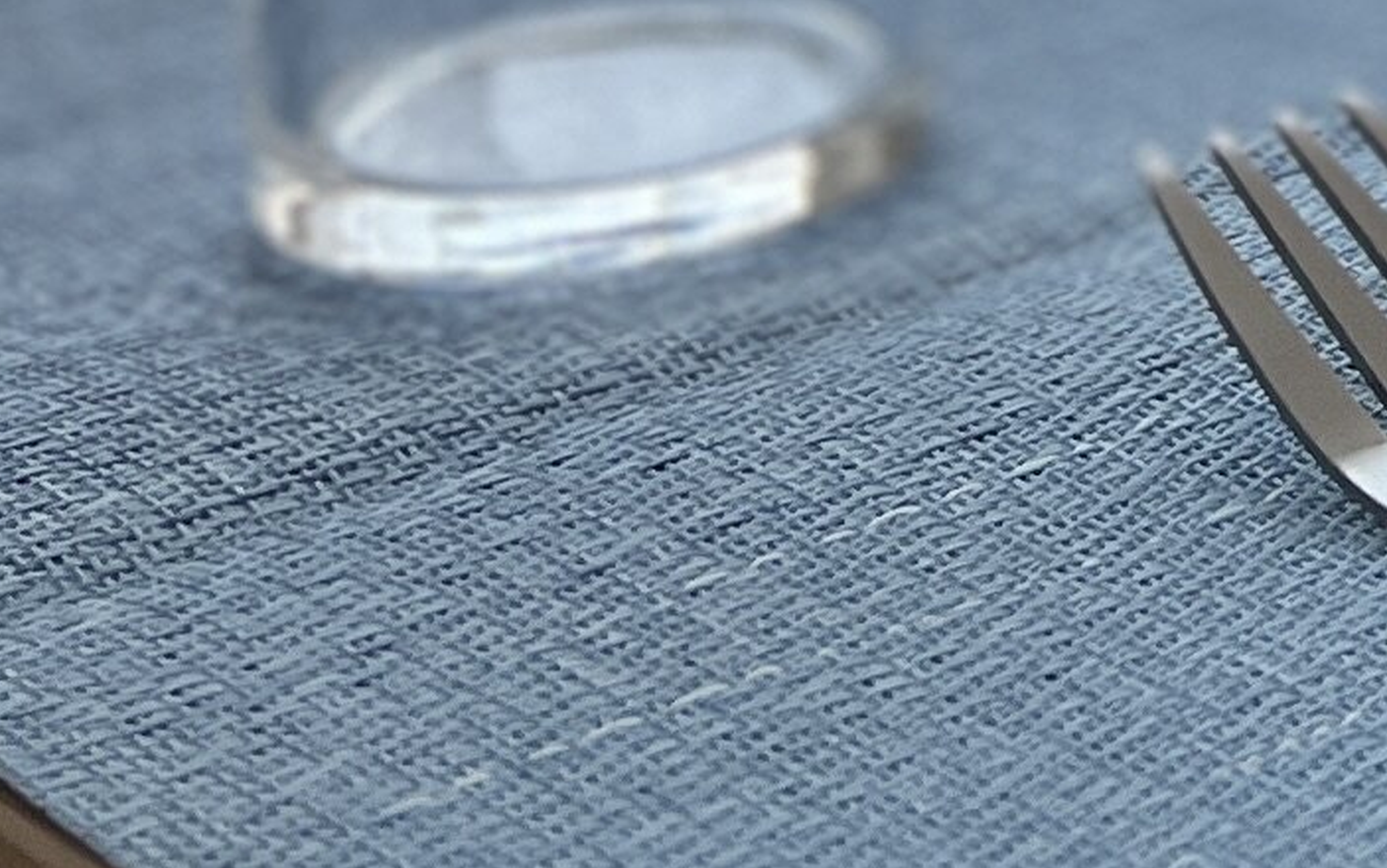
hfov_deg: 11.2
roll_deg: +0.4
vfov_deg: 7.3
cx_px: 3283
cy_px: -1823
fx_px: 5975
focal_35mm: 158
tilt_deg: -2.6
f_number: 1.5
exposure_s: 1/100
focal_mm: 5.7
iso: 125
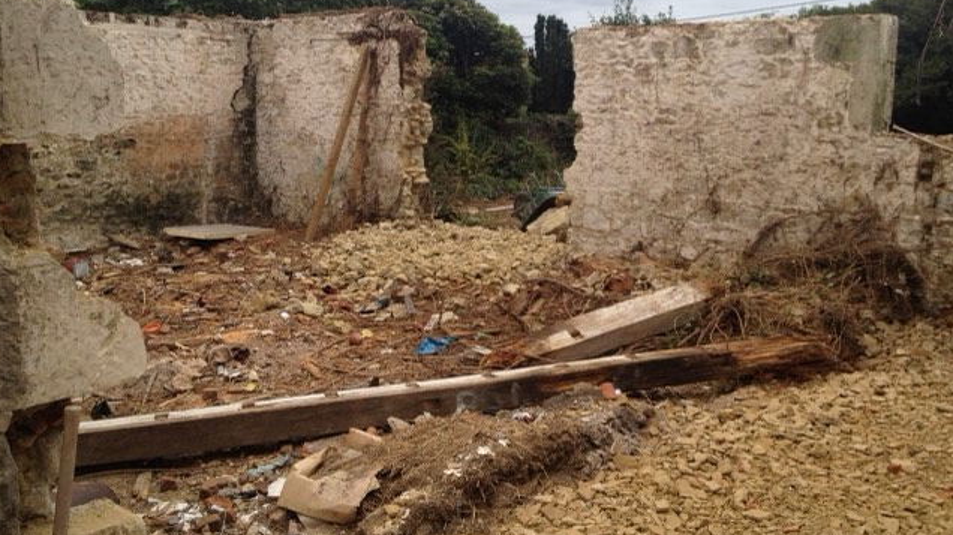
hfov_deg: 48.4
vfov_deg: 28.2
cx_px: 476
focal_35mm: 42
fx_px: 1061
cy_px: 215
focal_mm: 4.28
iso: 64
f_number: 2.4
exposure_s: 1/185
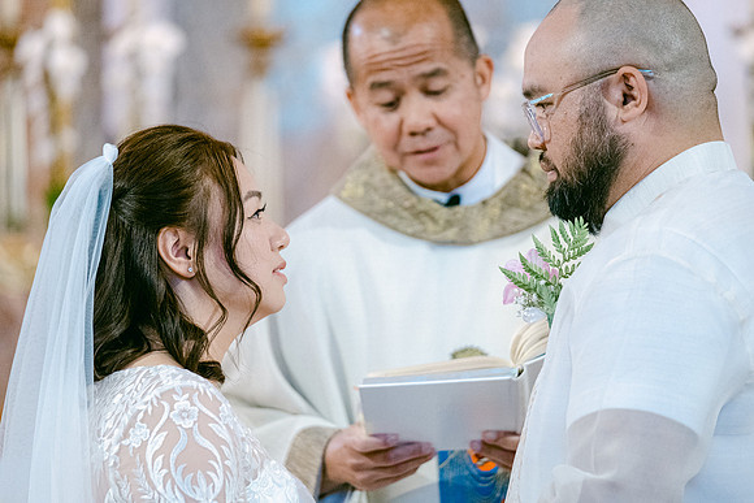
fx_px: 4399
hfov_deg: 9.8
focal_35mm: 210
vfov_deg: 6.5
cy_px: 252
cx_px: 377
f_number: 2.8
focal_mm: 140
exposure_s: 1/125
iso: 2500
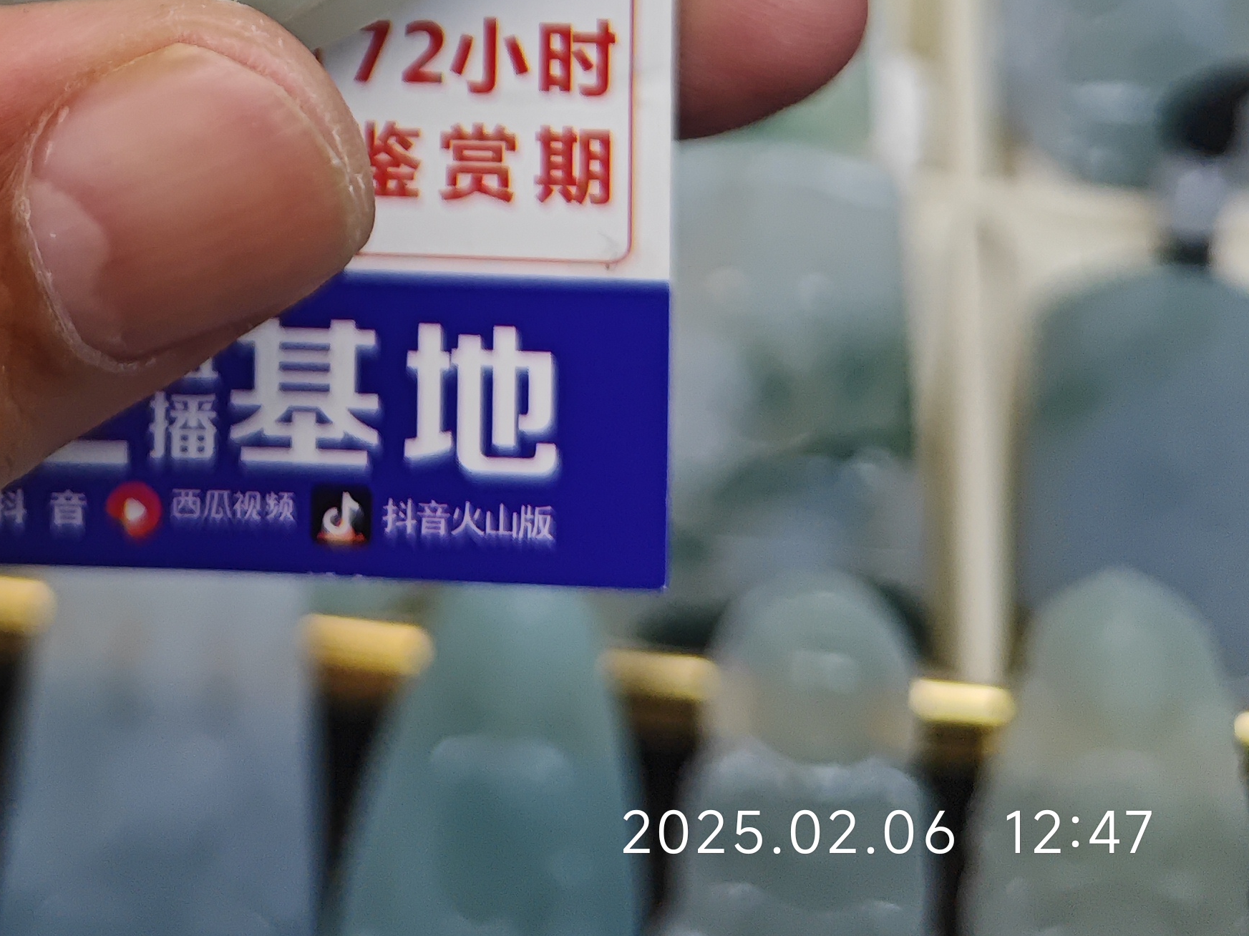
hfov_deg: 33.8
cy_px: -517
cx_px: 150
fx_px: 1948
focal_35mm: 54
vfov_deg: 21.9
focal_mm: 5.43
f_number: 1.8
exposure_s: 1/699
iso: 50
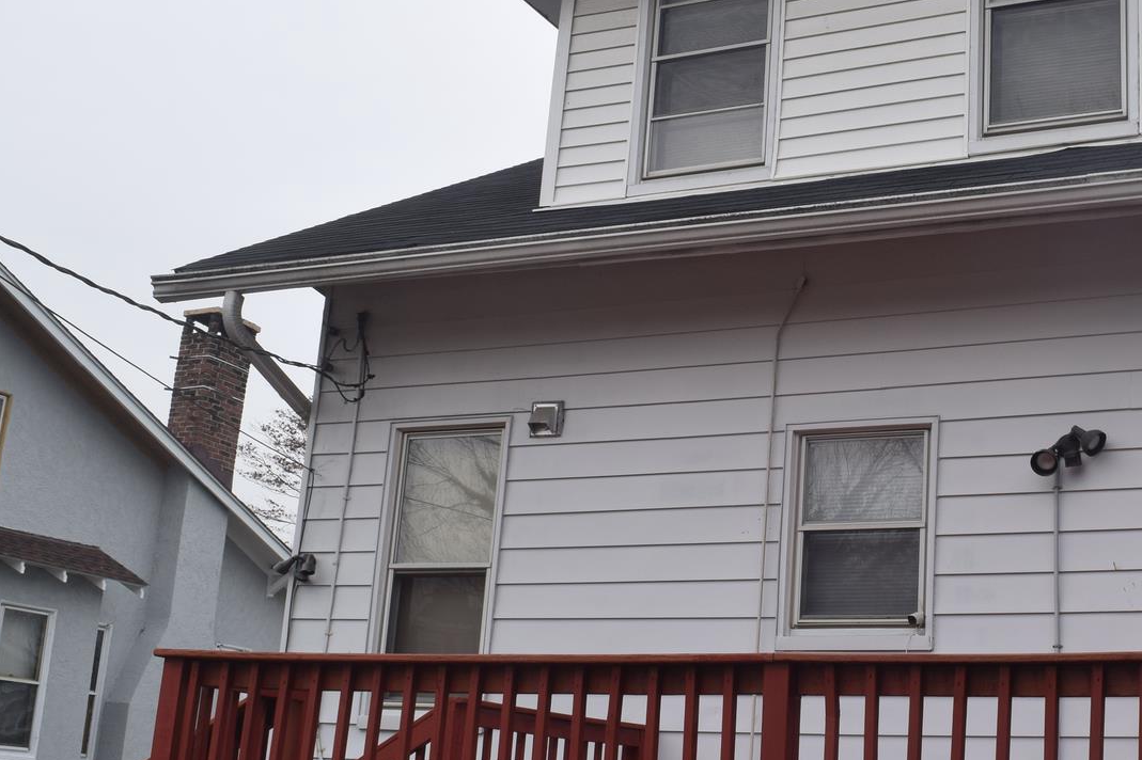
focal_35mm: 69
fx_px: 2188
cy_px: 367
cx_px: 903
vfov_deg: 19.7
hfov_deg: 28.7
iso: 200
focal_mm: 24
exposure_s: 1/320
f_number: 9
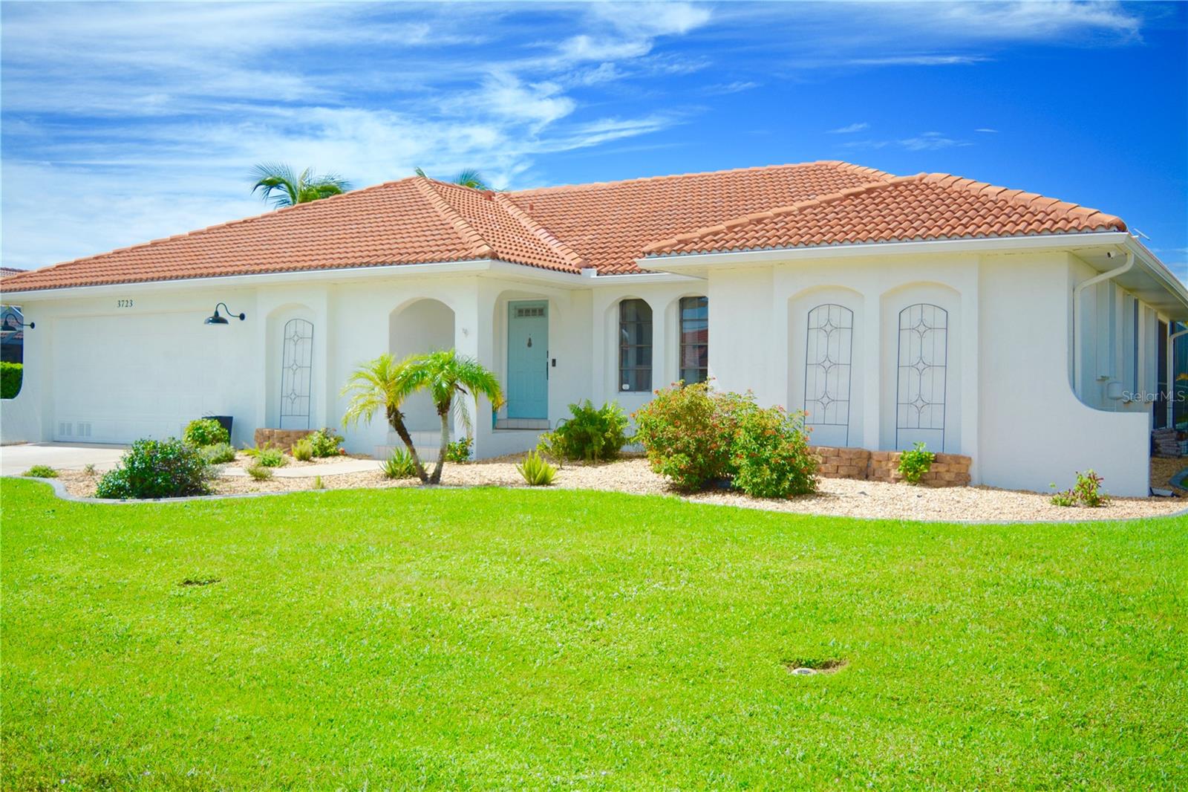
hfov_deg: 51.3
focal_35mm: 38
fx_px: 1237
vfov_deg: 35.5
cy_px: 396
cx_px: 594
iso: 100
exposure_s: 1/1600
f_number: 4
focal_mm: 25
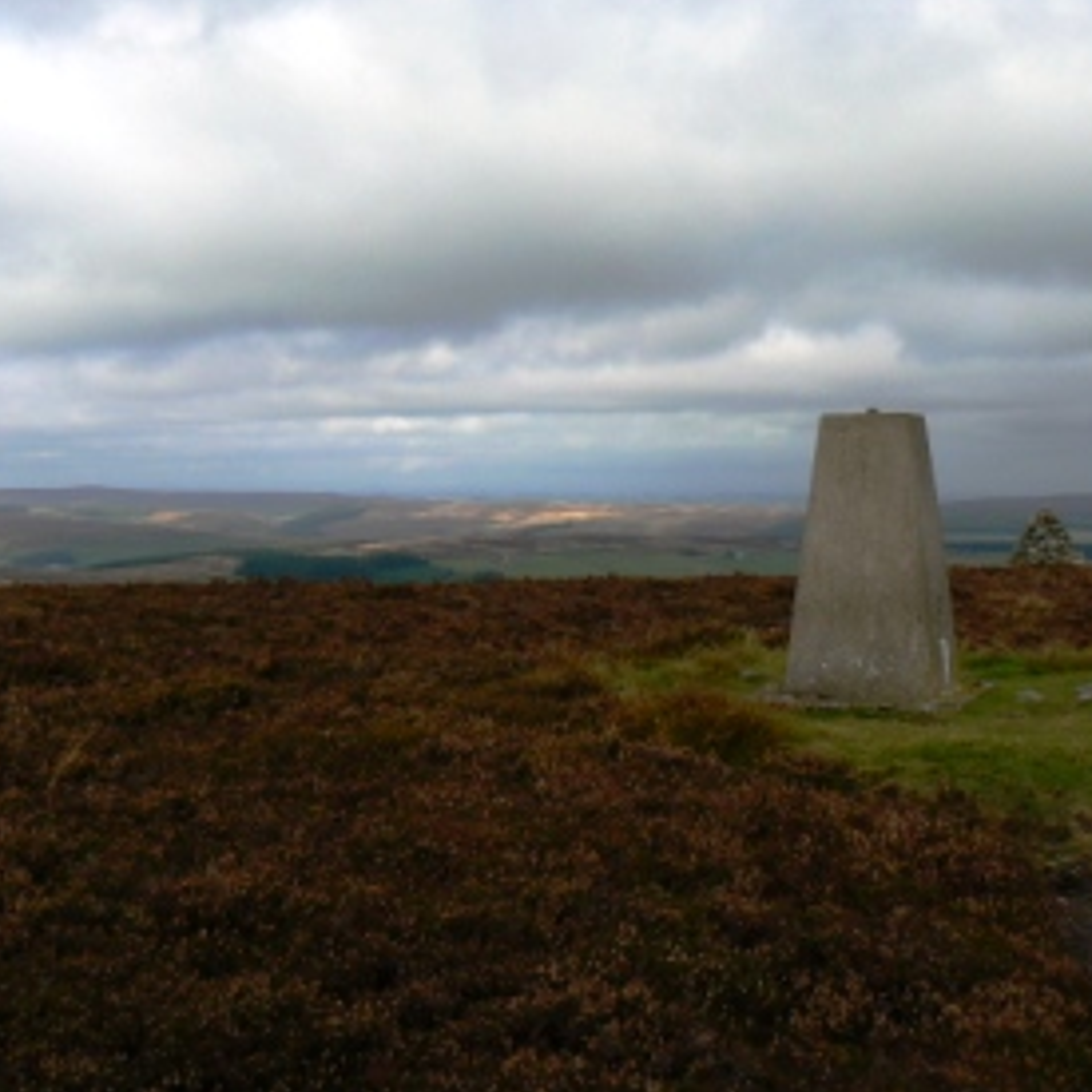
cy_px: 457
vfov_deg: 34.0
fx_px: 1785
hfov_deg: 34.0
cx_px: 548
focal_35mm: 50
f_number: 6.3
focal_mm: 6
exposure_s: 1/400
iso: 80
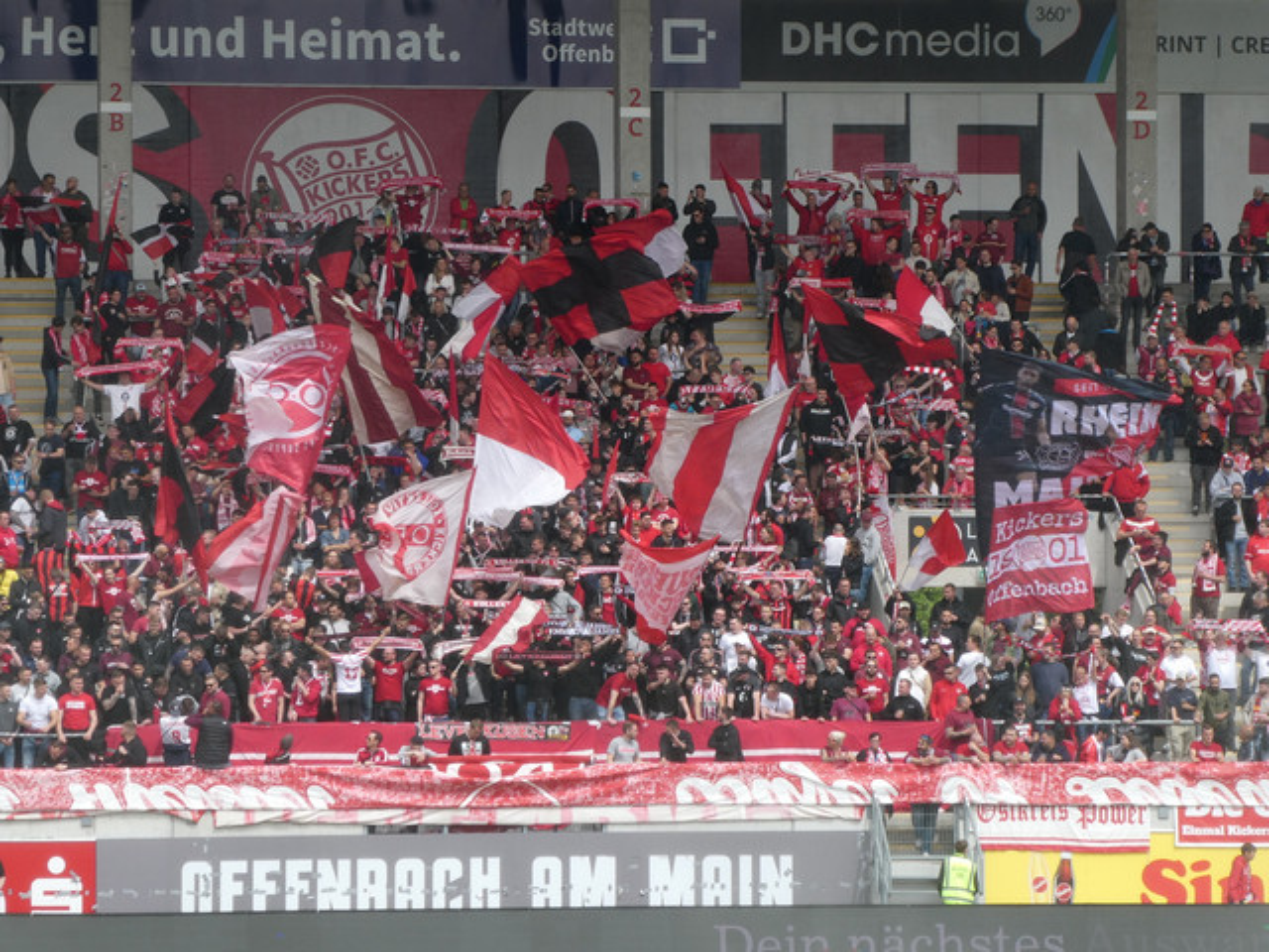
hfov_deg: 12.3
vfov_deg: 9.3
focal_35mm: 160
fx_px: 5865
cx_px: 634
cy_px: 476
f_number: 5.5
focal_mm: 28.7
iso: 80
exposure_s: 1/250
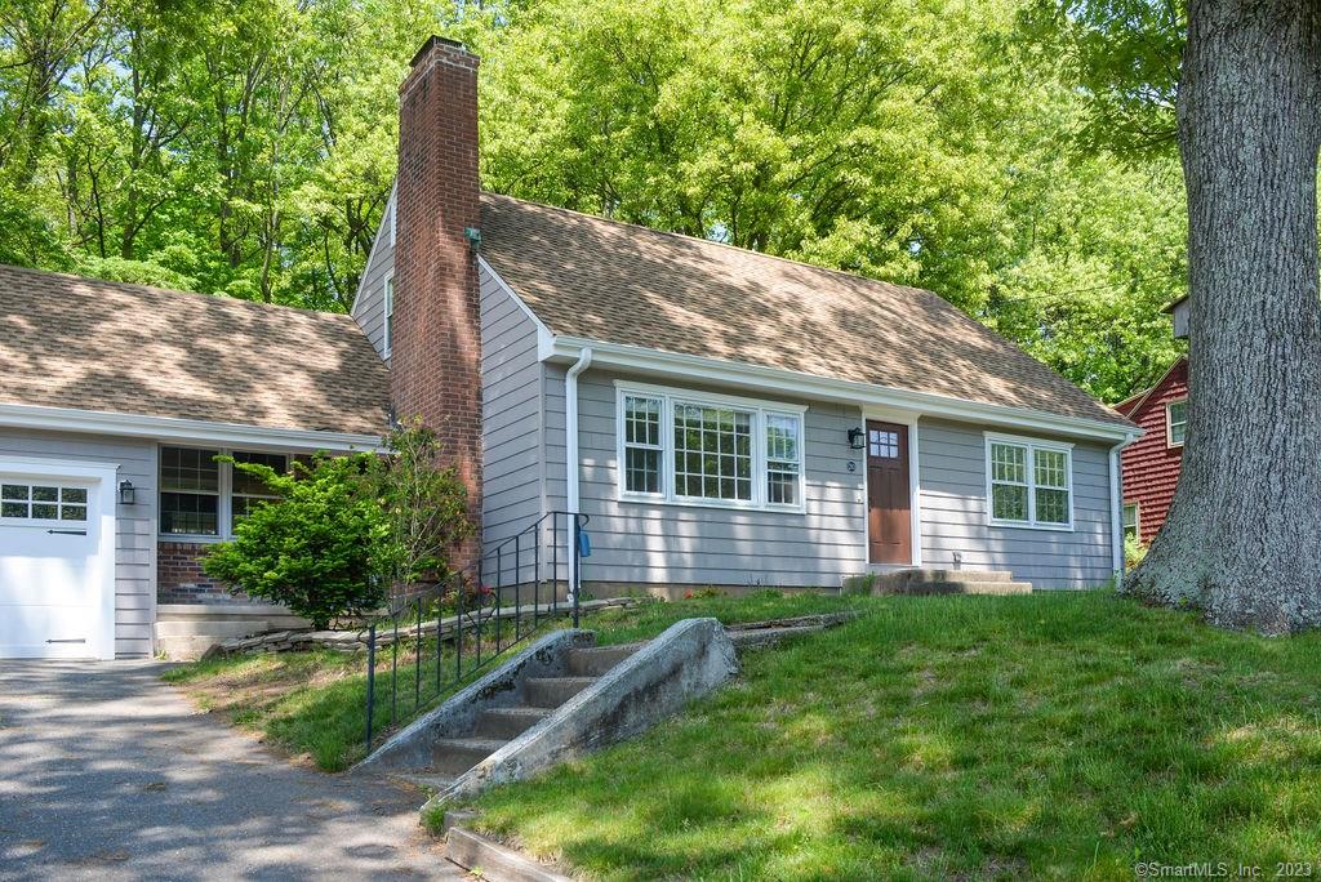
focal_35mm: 31
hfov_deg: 60.3
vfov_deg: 42.4
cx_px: 660
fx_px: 1138
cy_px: 441
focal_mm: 31
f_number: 8
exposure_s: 1/200
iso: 320
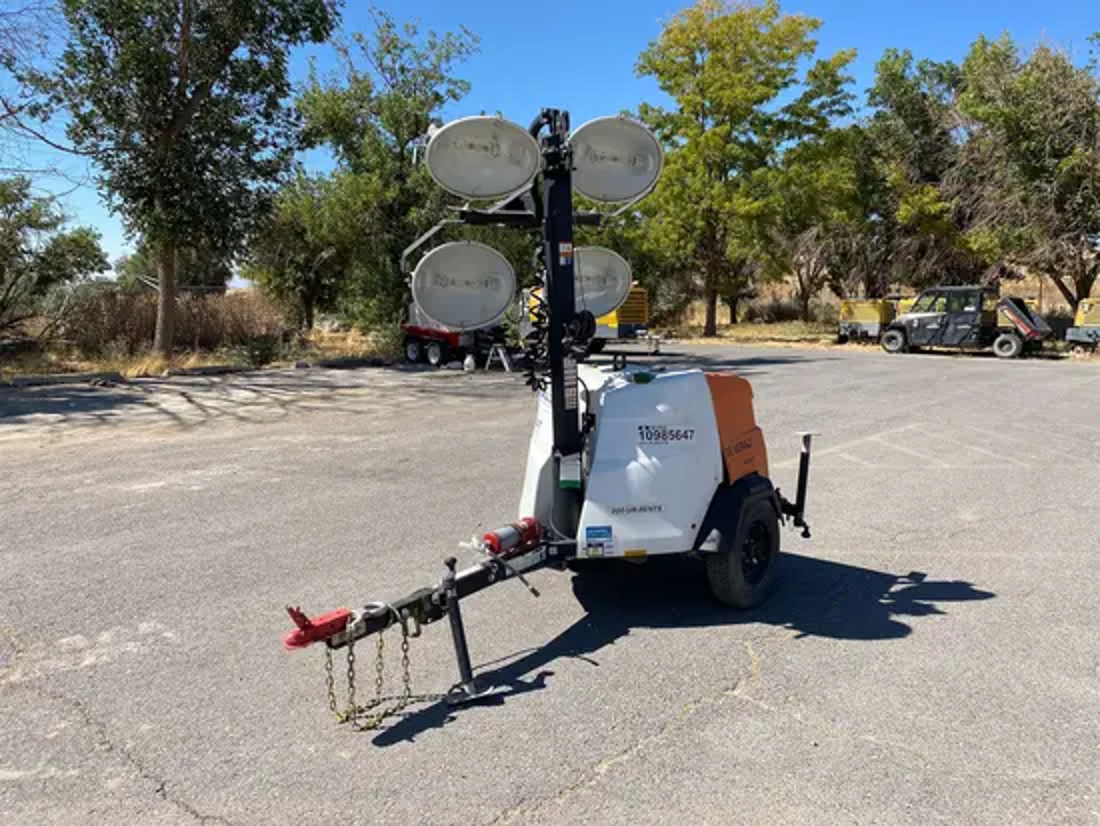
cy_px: 413
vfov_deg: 53.1
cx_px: 550
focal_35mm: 26
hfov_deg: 67.3
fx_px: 827
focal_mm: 4.25
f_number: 1.8
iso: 32
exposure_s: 1/2315
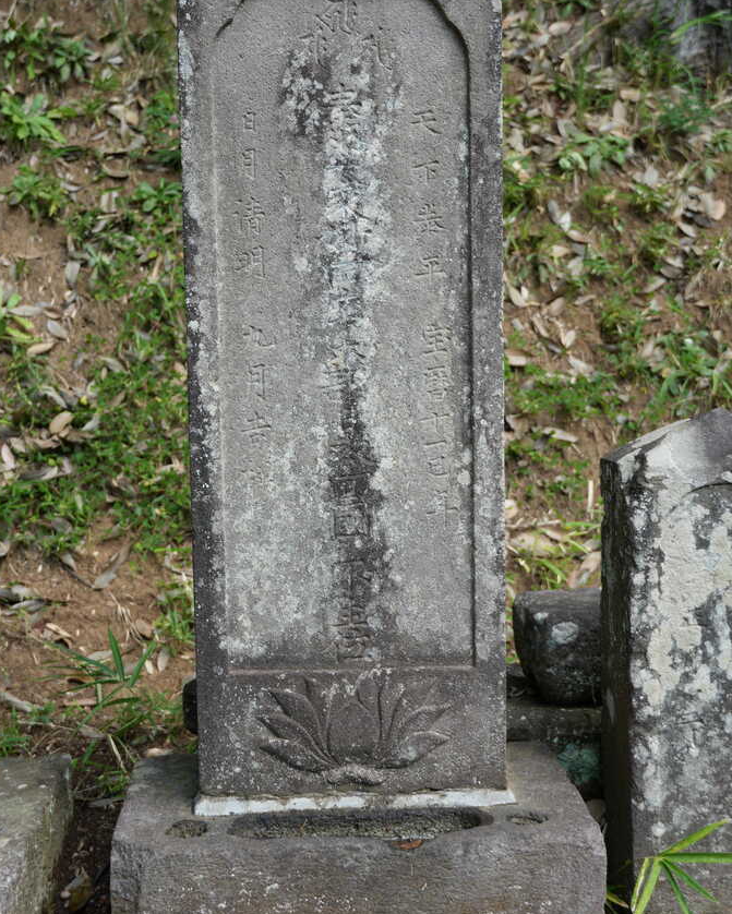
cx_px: 362
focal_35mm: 55
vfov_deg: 34.1
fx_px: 1489
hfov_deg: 27.6
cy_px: 440
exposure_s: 1/160
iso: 160
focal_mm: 32
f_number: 4.5
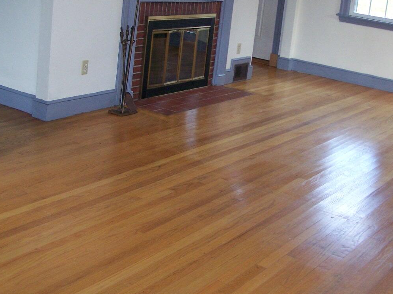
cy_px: 118
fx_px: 647
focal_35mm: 57
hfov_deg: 33.7
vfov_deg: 25.6
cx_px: 235
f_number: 2.8
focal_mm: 6.3
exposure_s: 1/60
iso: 160
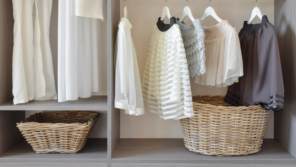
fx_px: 377
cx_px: 154
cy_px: 91
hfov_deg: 42.9
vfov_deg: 24.9
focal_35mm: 48
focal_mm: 26
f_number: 13
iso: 100
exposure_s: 1/2
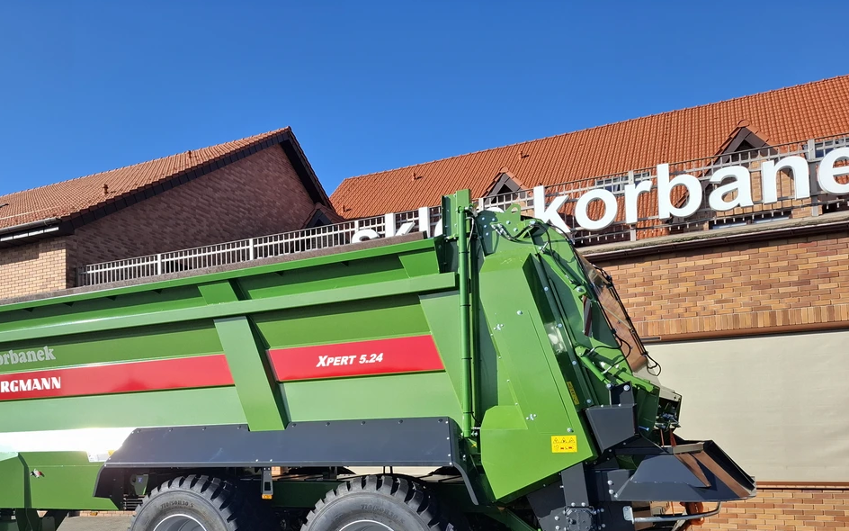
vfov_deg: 39.5
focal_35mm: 31
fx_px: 717
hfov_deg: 60.7
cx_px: 342
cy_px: 400
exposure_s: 1/1445
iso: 50
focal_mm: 5.54
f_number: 1.8
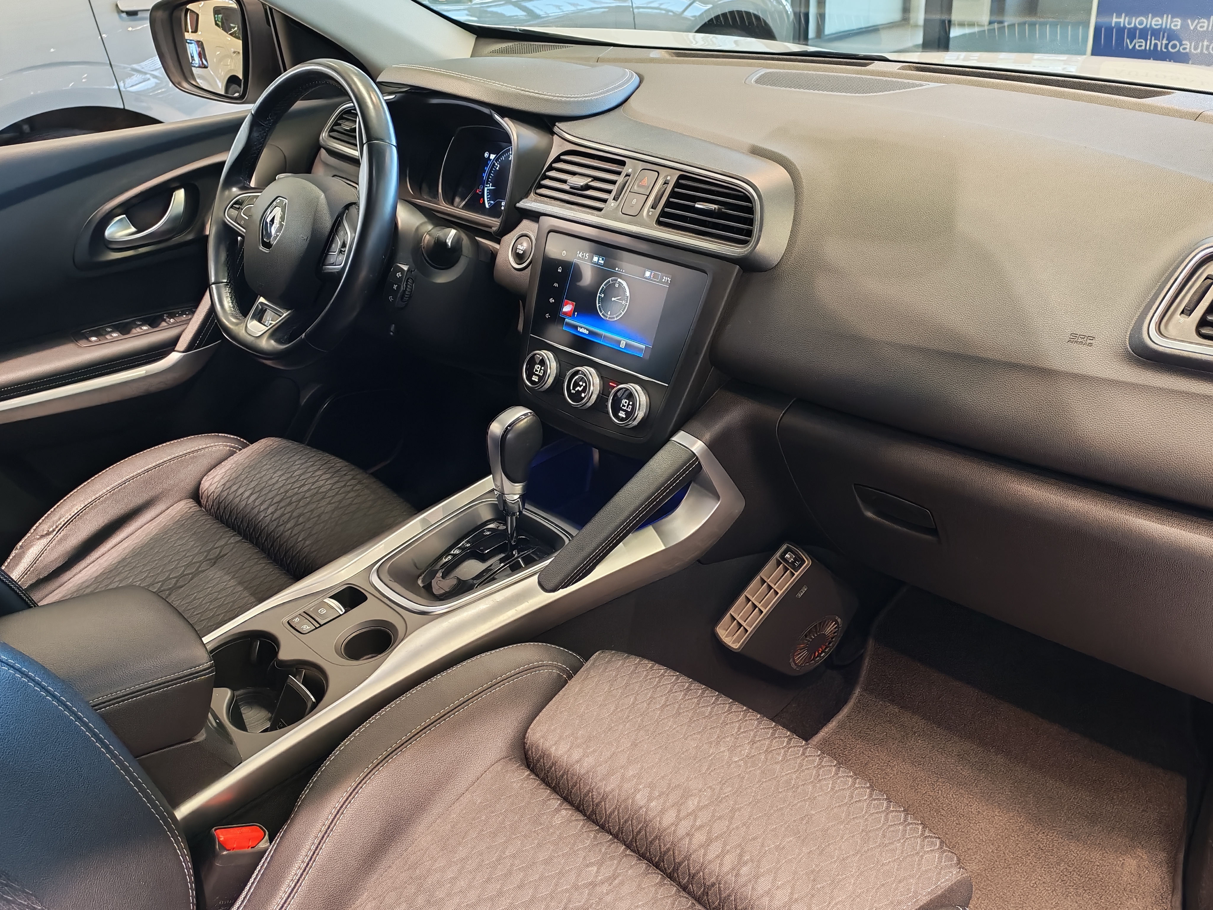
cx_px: 606
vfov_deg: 42.9
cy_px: 455
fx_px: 1156
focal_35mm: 33
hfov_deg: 55.4
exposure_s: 1/100
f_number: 1.9
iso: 922
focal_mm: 6.12
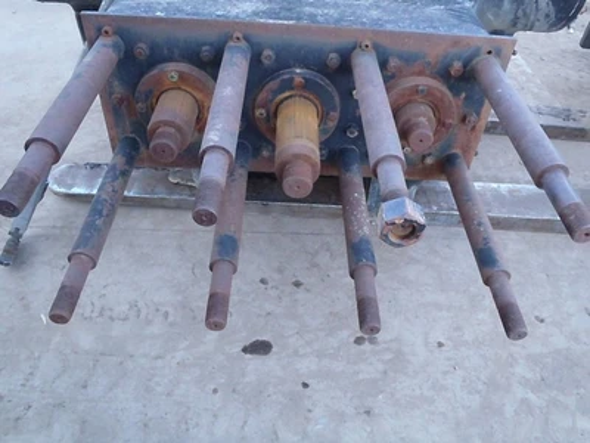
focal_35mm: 28
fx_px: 477
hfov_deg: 63.4
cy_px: 222
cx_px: 295
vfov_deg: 49.7
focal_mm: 5
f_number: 3.9
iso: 800
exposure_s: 1/160
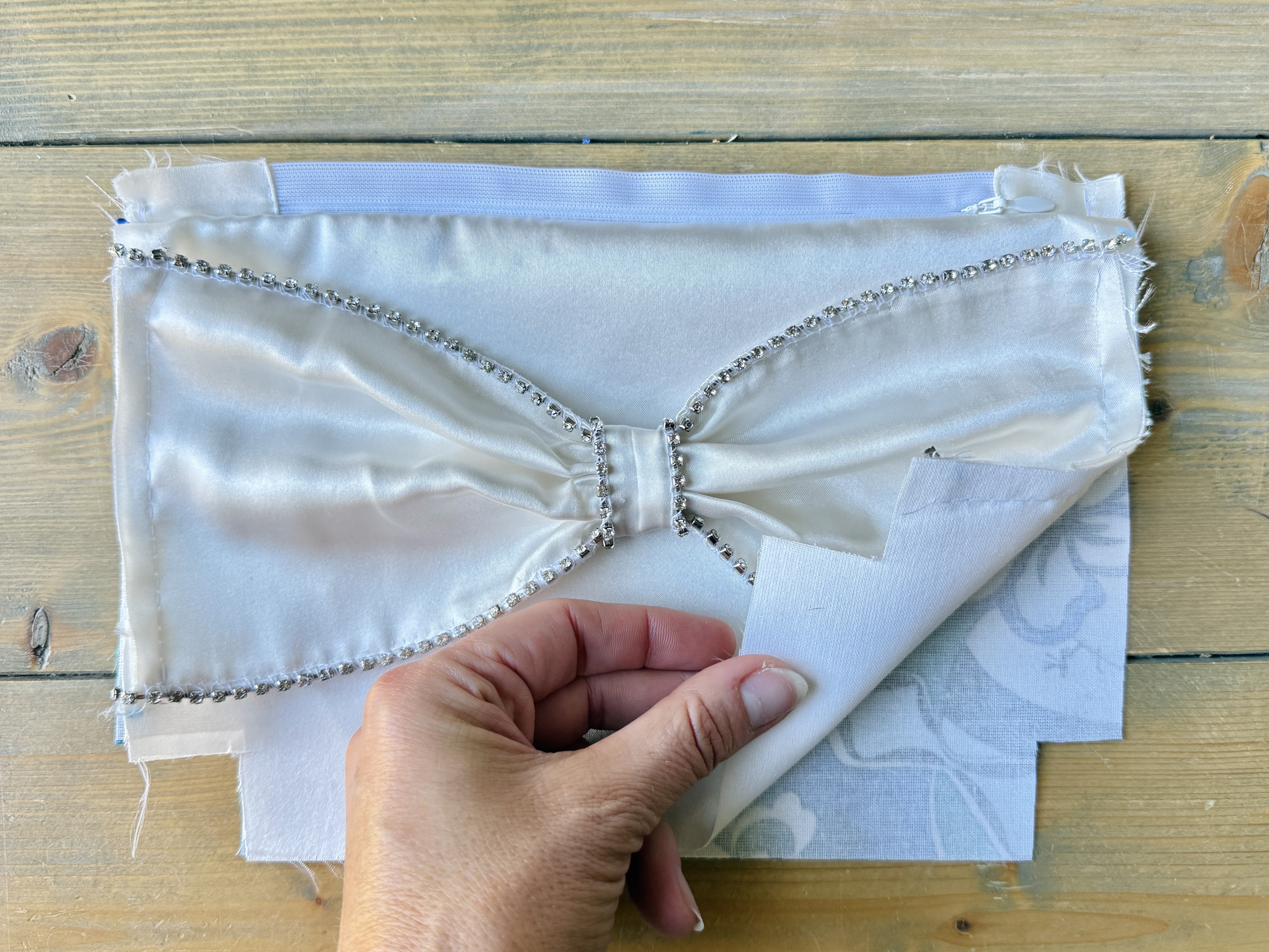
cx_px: 634
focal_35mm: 24
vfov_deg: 56.8
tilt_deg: -87.6
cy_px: 476
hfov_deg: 71.6
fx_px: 880
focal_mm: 6.76
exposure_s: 1/120
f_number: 1.78
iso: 200
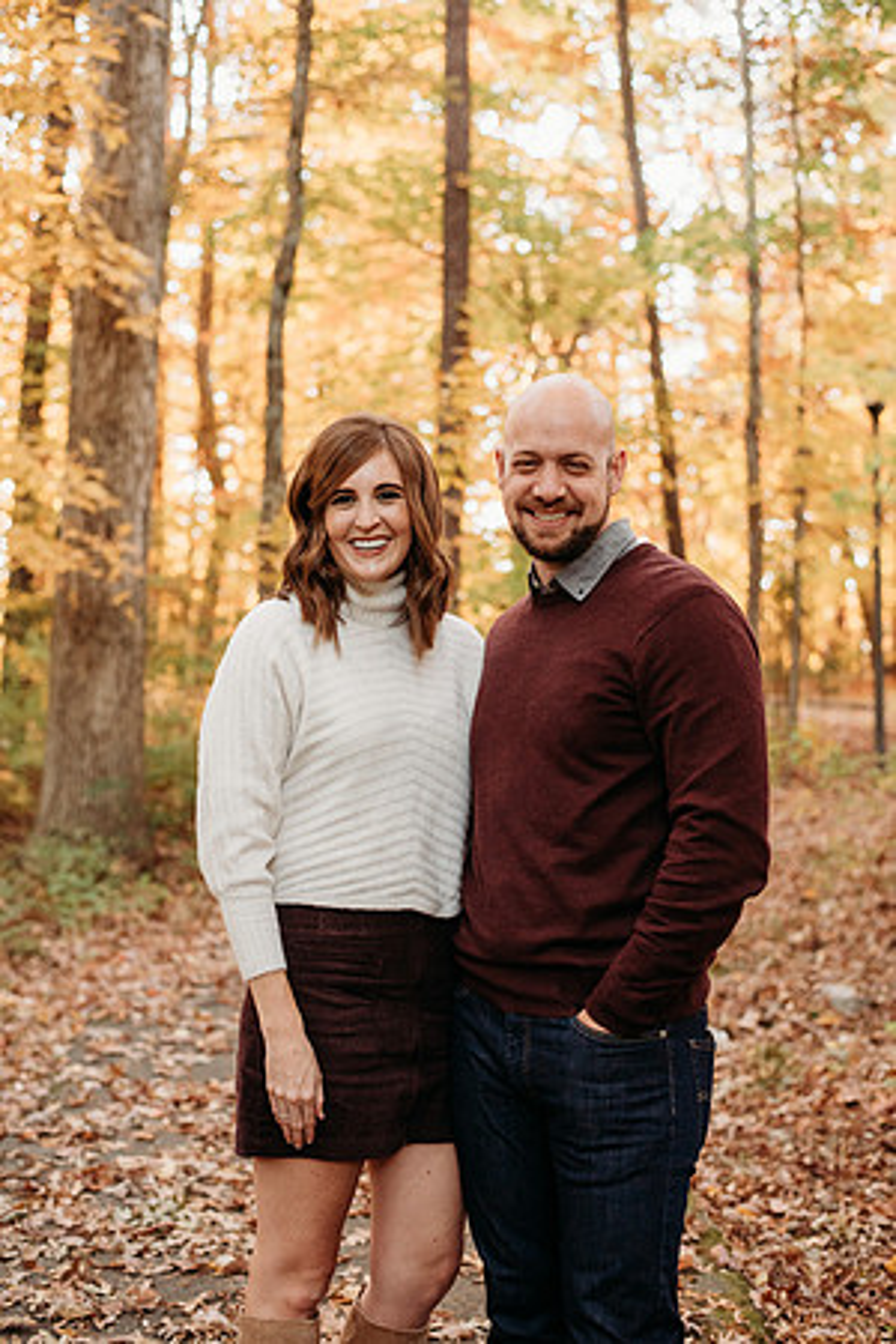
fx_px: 1867
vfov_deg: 39.6
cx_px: 448
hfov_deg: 27.0
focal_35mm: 50
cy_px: 672
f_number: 2.8
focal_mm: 50
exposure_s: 1/200
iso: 1600
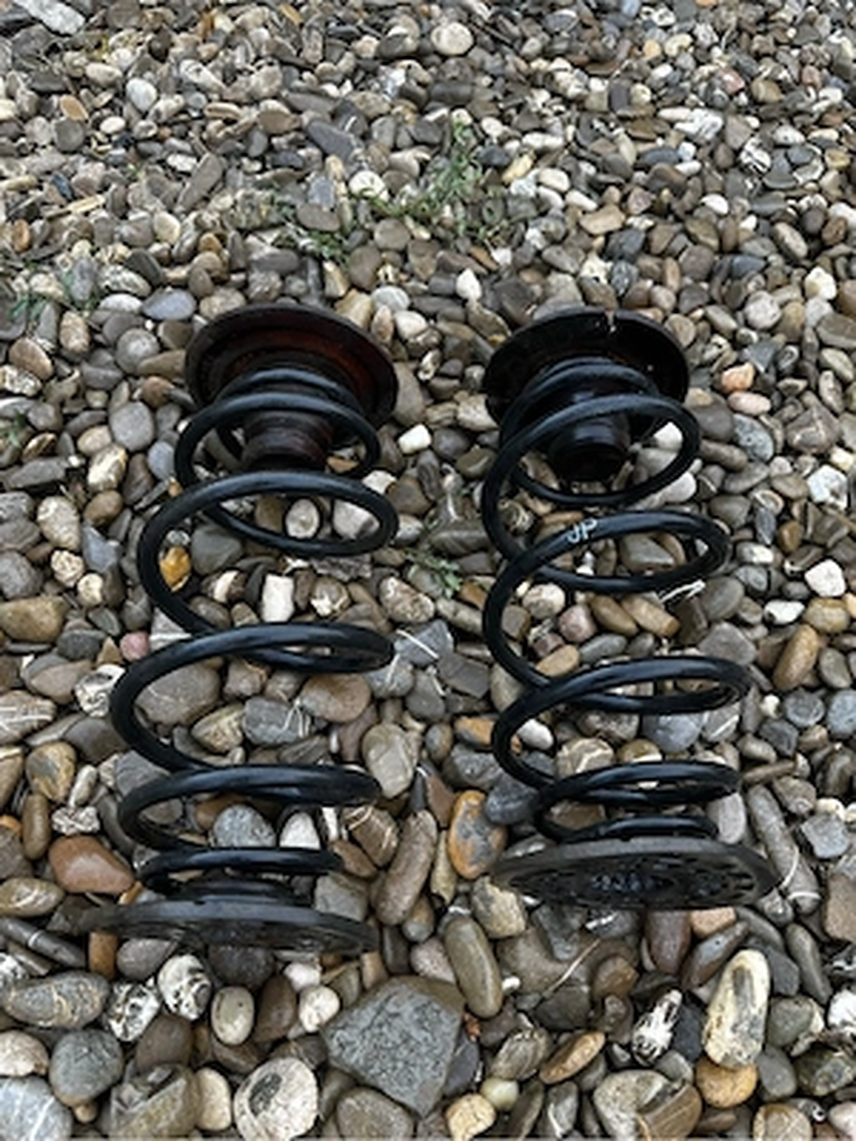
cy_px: 570
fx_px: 791
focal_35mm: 24
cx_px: 428
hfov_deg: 56.8
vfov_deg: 71.6
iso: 80
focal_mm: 6.86
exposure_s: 1/334
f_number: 1.78
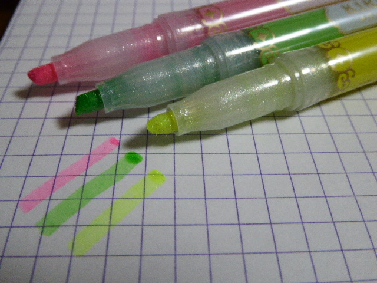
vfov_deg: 36.8
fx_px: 425
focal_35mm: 39
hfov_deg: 47.9
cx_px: 188
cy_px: 142
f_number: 3.7
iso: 400
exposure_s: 1/25
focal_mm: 6.7
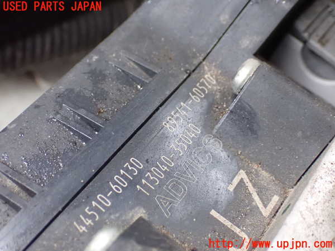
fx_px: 561
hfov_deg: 33.2
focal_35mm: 58
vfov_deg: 25.2
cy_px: 126
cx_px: 168
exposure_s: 1/60
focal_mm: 10.35
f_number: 3.5
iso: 1600
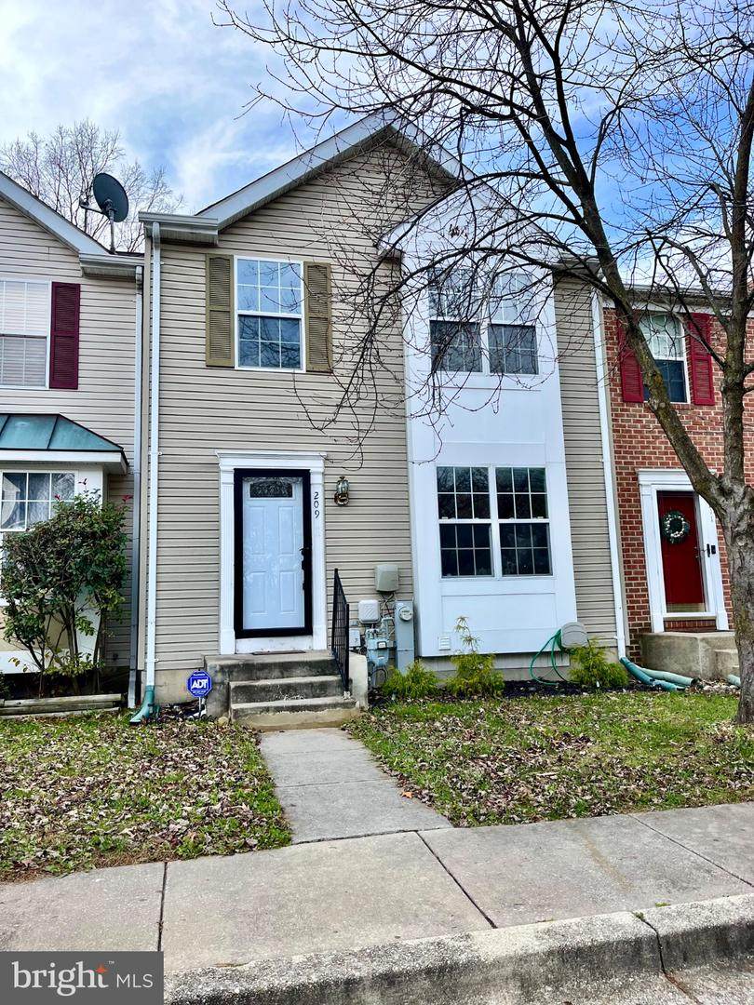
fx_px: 755
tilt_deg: +9.9
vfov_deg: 67.3
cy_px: 502
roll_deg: +3.3
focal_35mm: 26
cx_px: 377
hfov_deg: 53.1
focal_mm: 5.1
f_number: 1.6
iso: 50
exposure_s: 1/1009
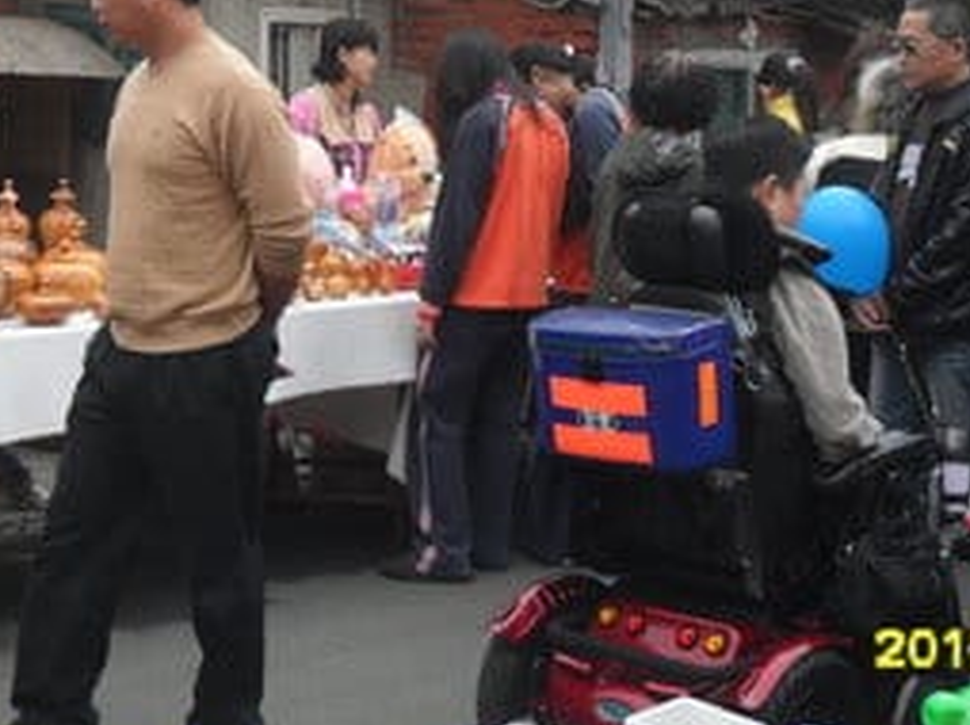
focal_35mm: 69
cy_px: 71
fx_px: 1932
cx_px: 302
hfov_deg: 28.0
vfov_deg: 20.8
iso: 100
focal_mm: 6.2
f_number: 2.8
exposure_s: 1/500
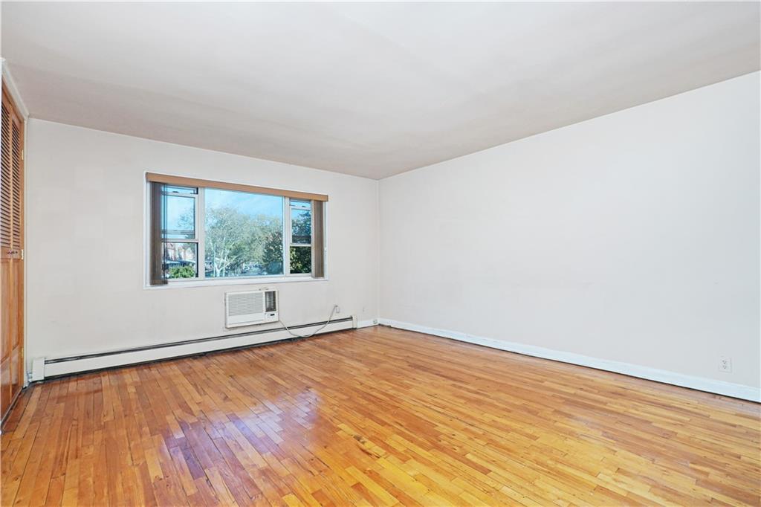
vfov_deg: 72.0
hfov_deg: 95.0
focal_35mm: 16
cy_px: 254
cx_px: 380
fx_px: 349
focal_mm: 11
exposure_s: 1/160
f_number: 6.3
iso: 100
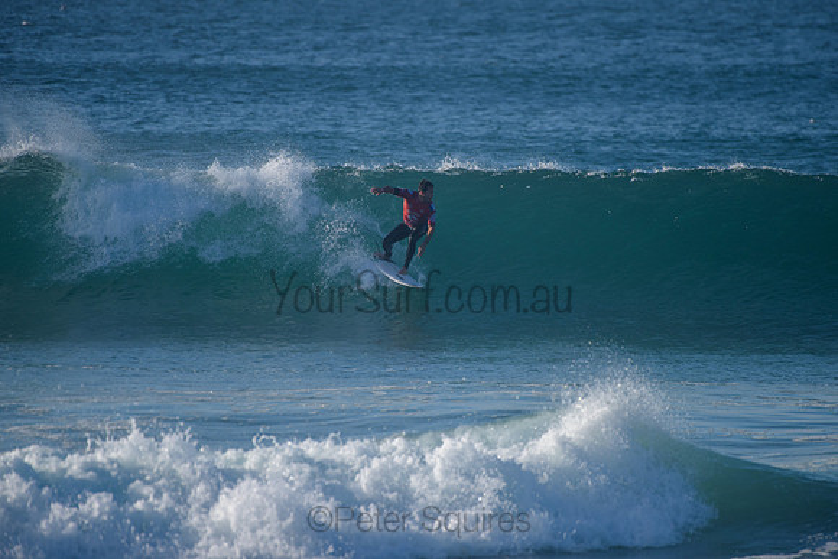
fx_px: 12565
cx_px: 420
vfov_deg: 2.5
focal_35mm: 540
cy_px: 266
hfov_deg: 3.8
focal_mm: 500
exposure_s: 1/2000
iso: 280
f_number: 5.6
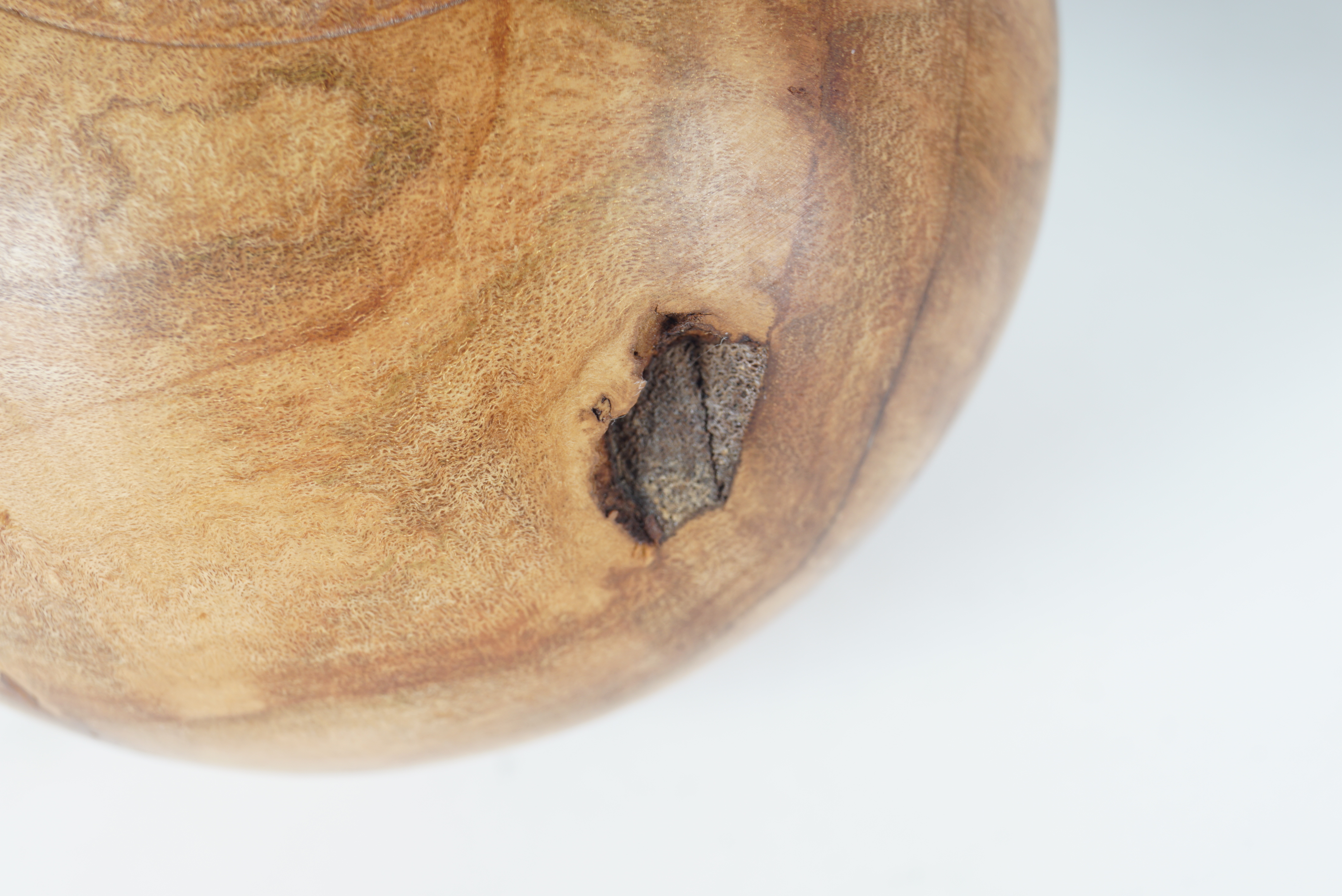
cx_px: 671
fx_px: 3077
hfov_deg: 24.6
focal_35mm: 82
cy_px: 448
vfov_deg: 16.6
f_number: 13
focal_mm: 55
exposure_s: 1/125
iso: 100
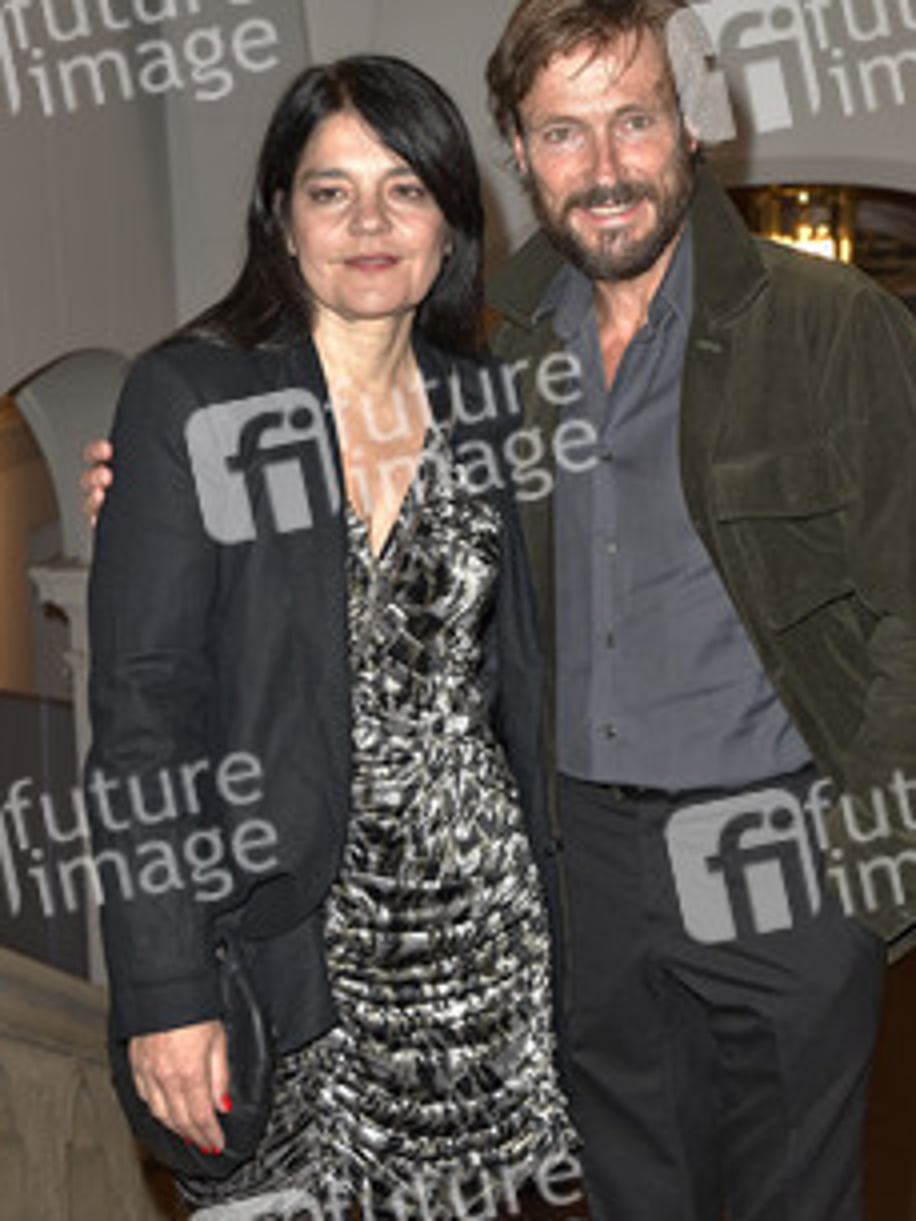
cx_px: 508
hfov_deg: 23.3
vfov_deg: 30.7
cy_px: 649
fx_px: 2221
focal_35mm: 63
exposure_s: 1/200
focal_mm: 50
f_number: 5.6
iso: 1250
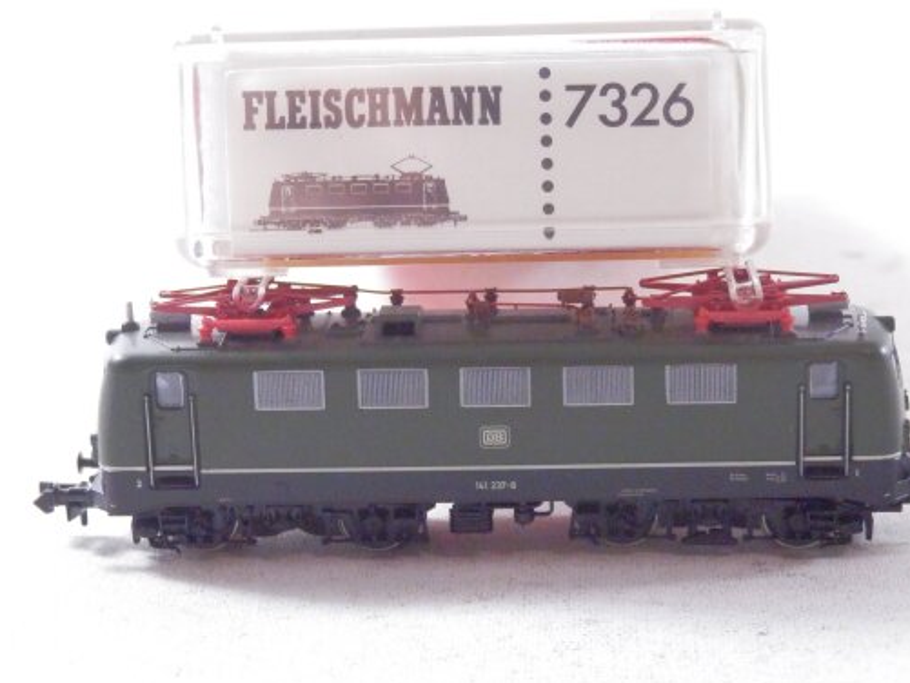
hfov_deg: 24.7
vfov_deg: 18.7
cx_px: 512
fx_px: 2077
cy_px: 361
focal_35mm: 79
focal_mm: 11.9
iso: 2000
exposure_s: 1/160
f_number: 4.4
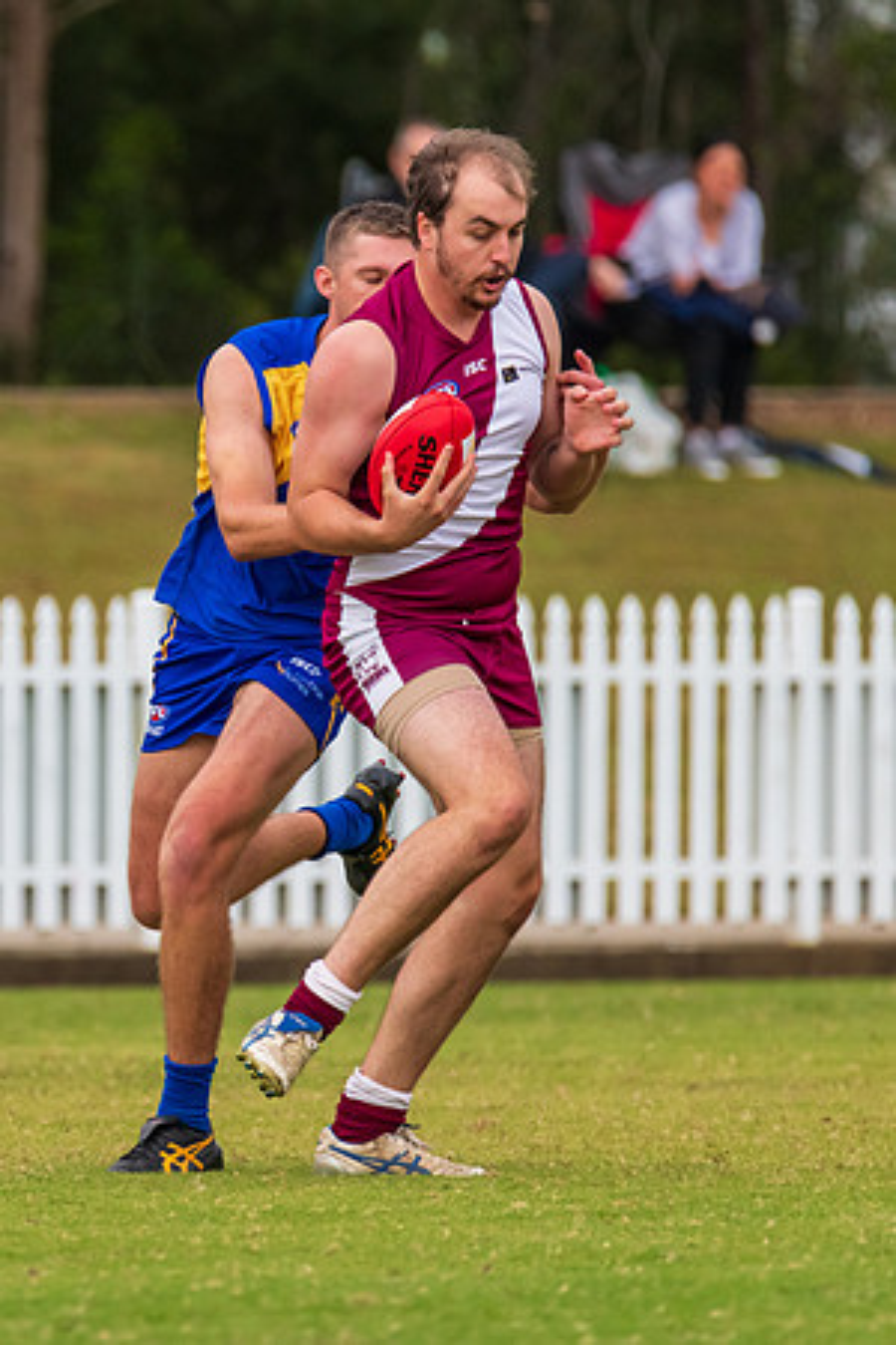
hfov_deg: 1.4
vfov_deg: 2.1
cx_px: -2
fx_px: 37181
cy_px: 533
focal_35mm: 996
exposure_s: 1/1250
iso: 1000
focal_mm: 550
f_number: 7.1
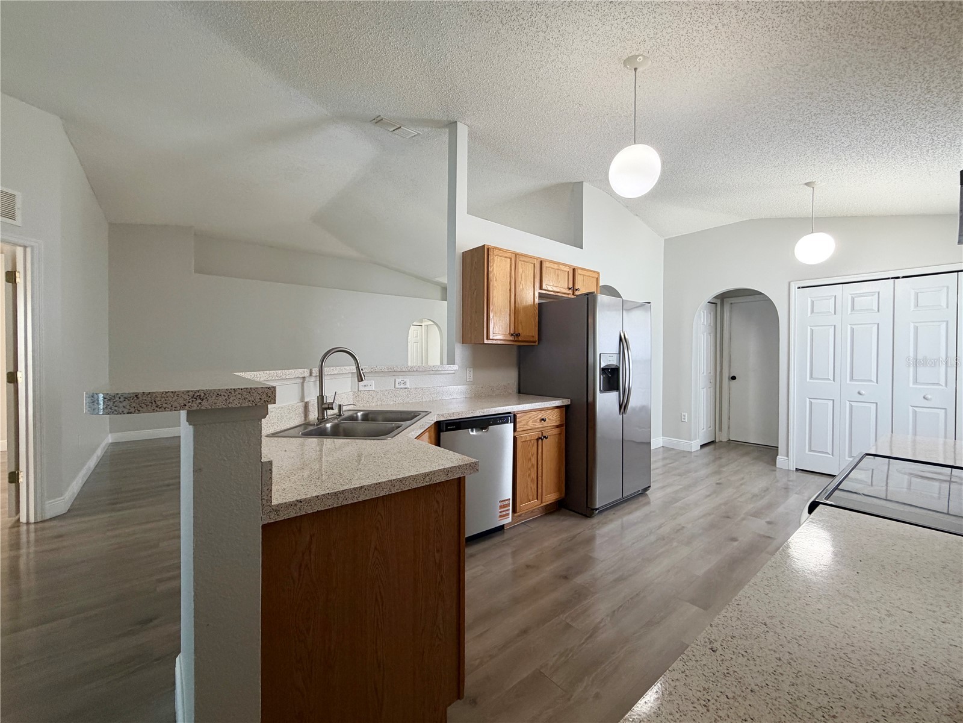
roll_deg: +0.7
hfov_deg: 102.1
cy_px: 362
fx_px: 389
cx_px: 482
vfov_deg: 85.7
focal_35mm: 14
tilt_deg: -0.4
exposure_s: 1/60
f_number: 2.2
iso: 200
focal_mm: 2.22
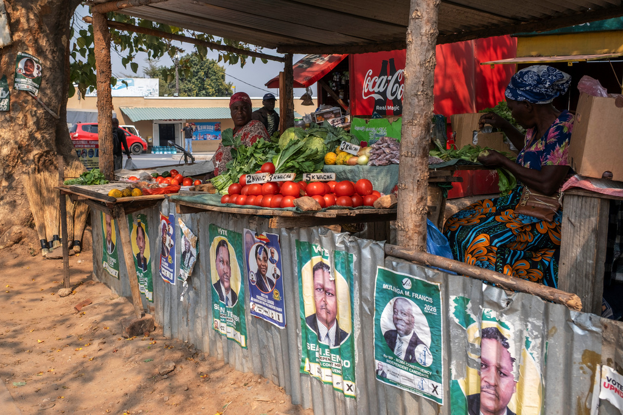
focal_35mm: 32
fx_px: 554
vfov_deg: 41.1
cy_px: 208
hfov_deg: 58.7
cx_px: 312
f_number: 5.6
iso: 200
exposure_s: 1/320
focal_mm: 21.2
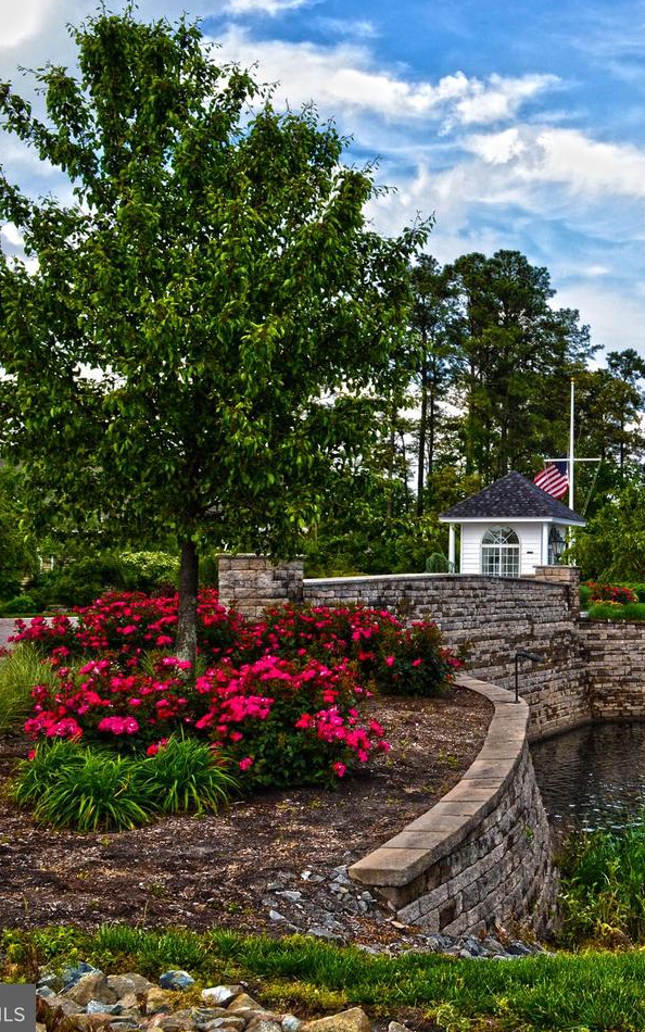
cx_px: 648
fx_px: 1434
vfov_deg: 39.6
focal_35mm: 51
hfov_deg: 24.2
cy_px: 518
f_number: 10
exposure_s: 1/200
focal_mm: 22
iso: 400
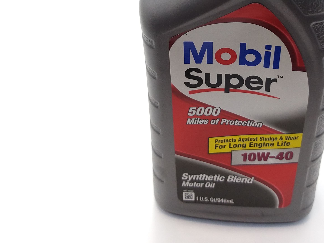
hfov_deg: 39.8
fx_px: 440
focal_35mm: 47
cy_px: 37
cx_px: 222
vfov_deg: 29.9
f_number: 1.7
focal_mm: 3.93
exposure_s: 1/50
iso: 100
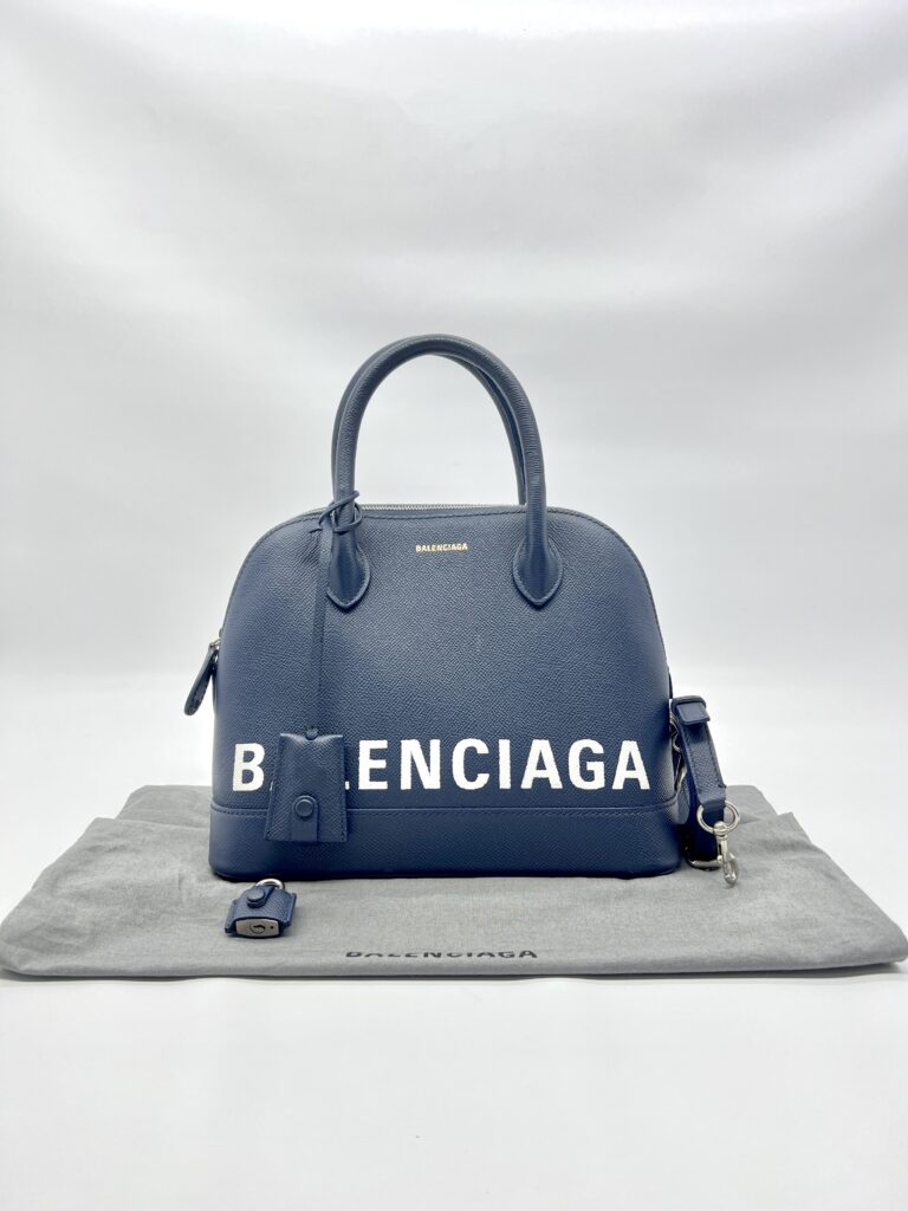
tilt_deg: -9.7
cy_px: 606
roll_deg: +0.3
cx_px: 454
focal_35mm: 26
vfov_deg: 67.3
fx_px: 909
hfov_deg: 53.1
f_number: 1.5
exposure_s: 1/104
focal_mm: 5.7
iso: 32
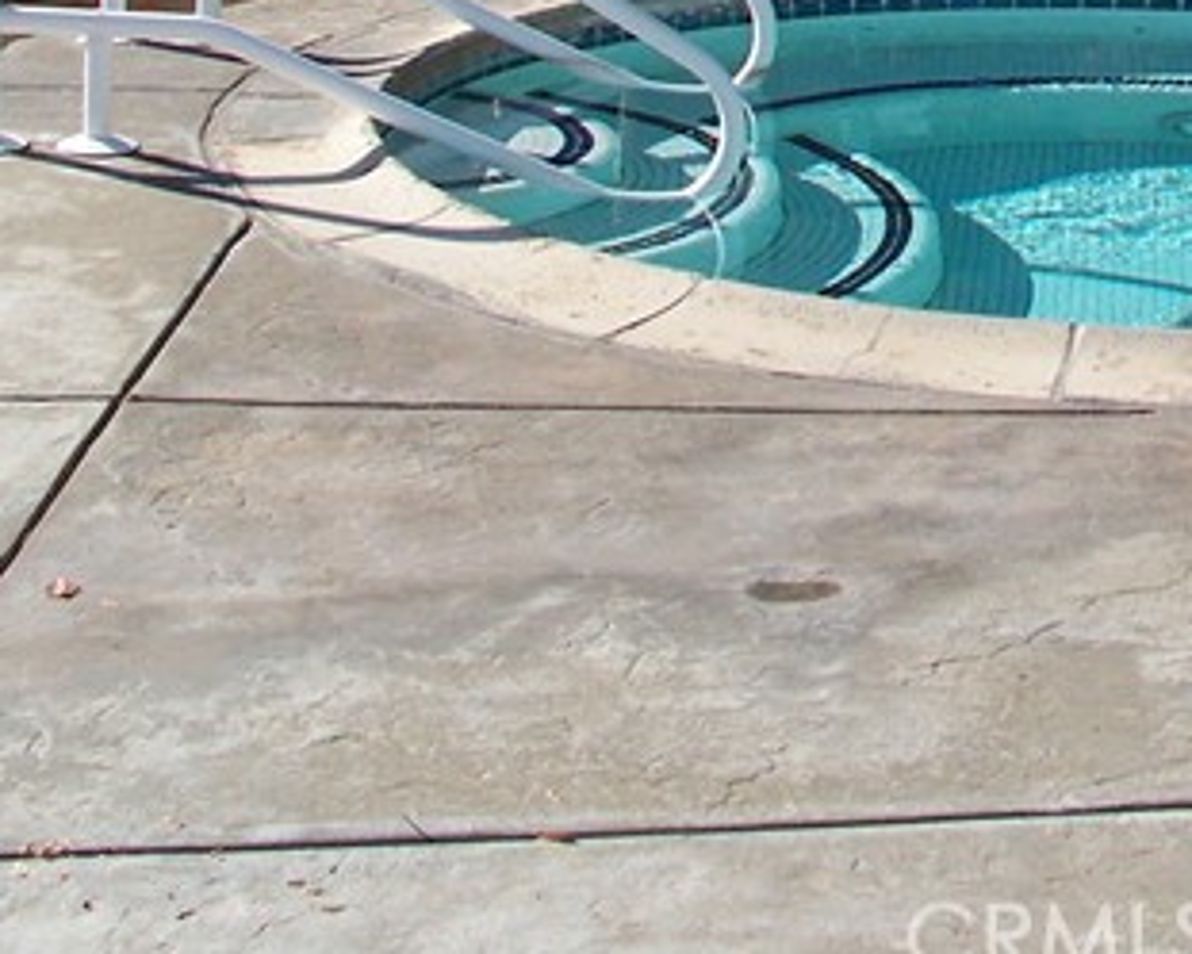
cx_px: 1223
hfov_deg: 17.6
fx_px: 3741
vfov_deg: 13.7
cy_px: -479
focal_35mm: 106
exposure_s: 1/1000
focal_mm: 5.85
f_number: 4
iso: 64
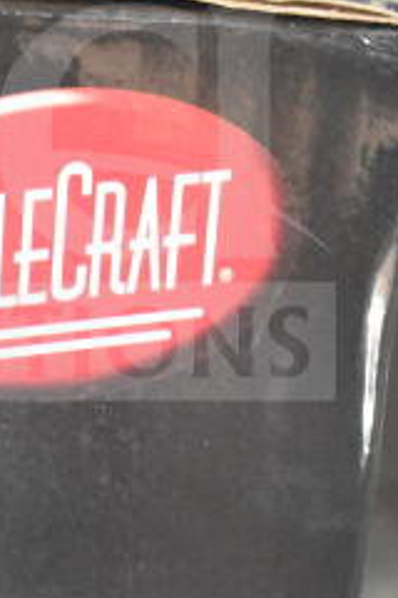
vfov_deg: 20.5
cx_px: 55
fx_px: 1642
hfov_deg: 13.7
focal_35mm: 99
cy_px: 203
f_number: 4
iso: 12800
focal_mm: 26
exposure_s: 1/40
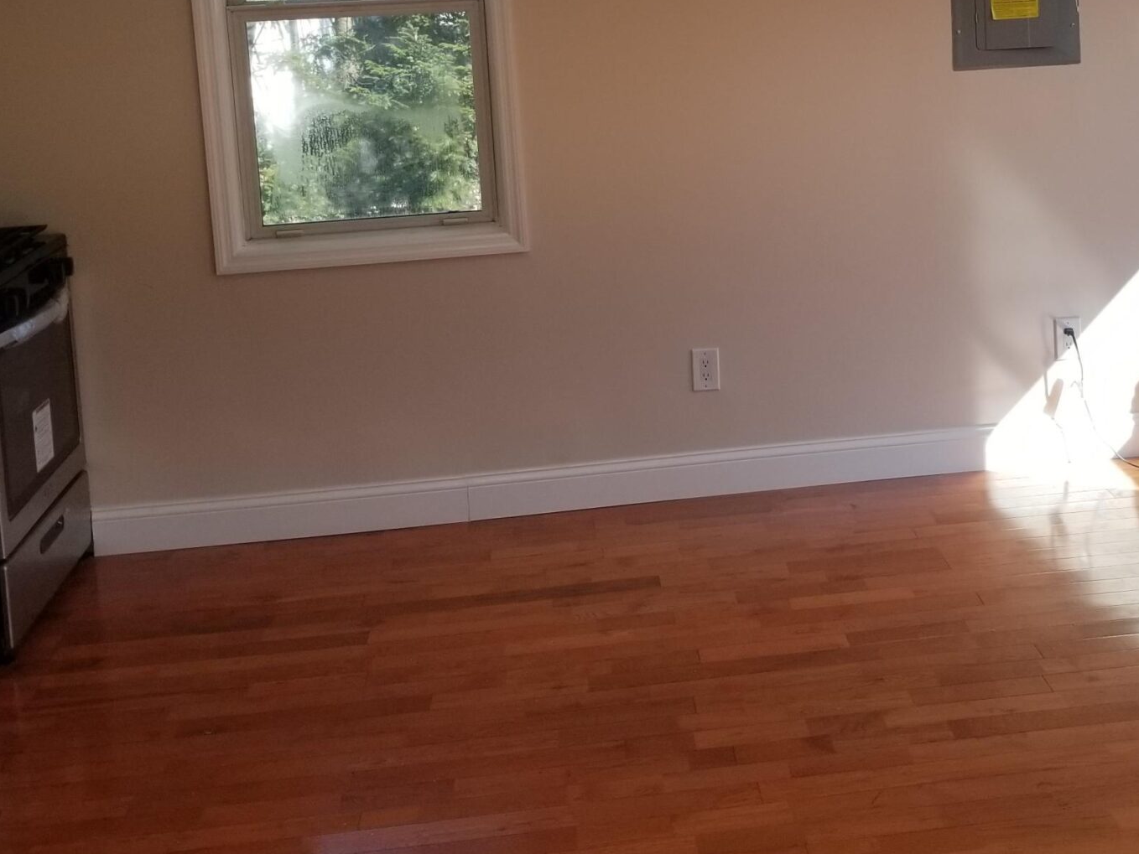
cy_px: 123
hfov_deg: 38.5
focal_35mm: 49
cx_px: 761
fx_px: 1613
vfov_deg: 28.8
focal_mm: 4.3
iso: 50
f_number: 1.7
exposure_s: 1/329
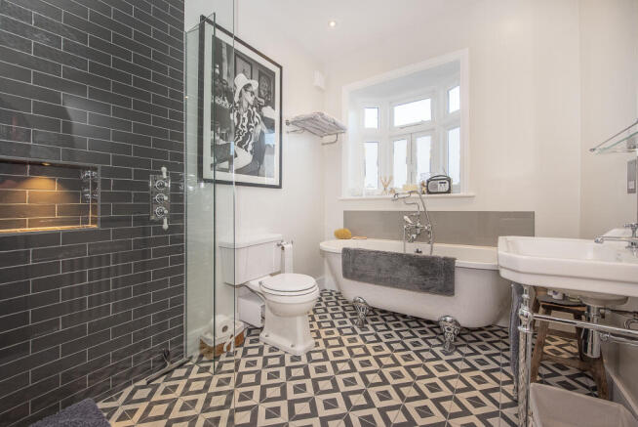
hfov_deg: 104.2
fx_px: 248
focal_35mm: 14
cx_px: 319
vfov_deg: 81.3
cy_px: 214
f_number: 6.3
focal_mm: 14
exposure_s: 1/100
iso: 500
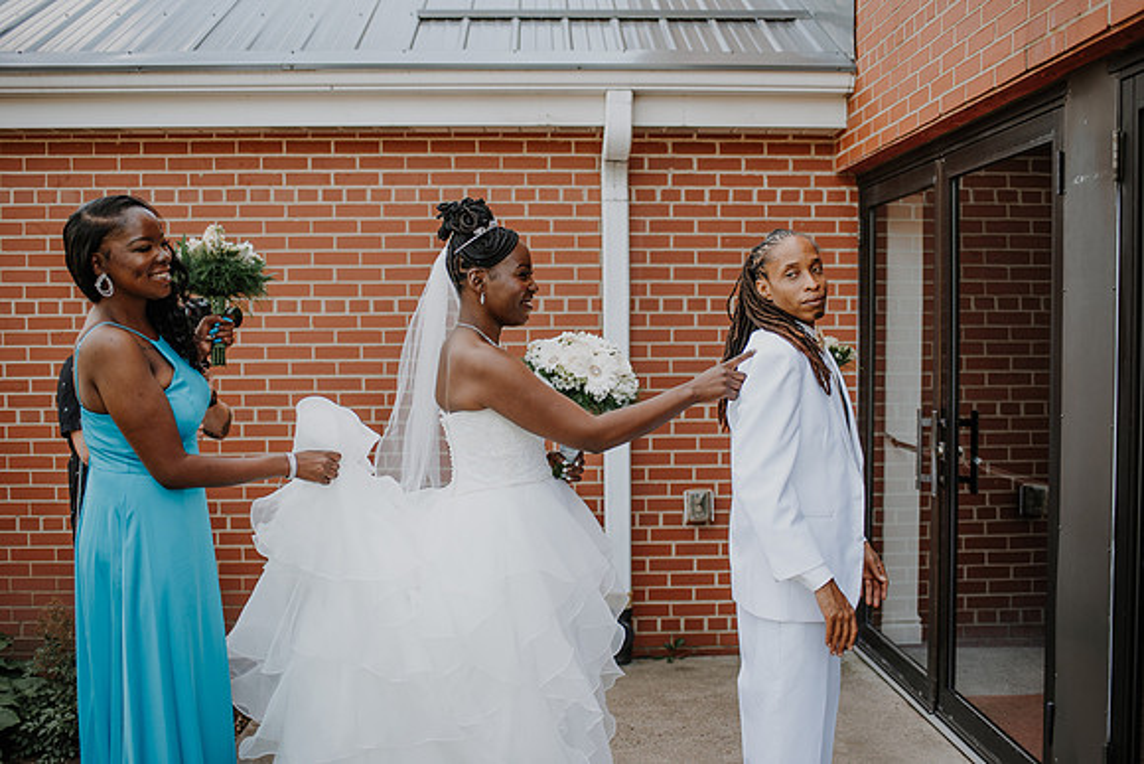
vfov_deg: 37.9
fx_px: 1112
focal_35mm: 35
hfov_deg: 54.4
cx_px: 572
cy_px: 382
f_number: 2.2
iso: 100
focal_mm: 35
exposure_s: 1/400
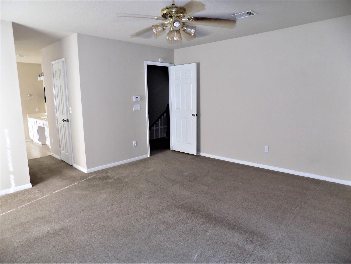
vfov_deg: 58.9
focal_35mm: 23
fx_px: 233
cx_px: 176
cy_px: 132
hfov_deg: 73.9
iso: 80
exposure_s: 1/30
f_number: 3.1
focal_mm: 4
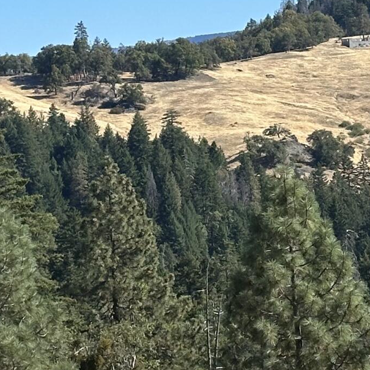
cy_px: 177
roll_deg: +4.1
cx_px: 280
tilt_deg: -2.0
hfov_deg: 9.4
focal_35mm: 186
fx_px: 2249
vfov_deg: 9.4
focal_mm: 6.86
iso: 64
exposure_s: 1/3597
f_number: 1.78
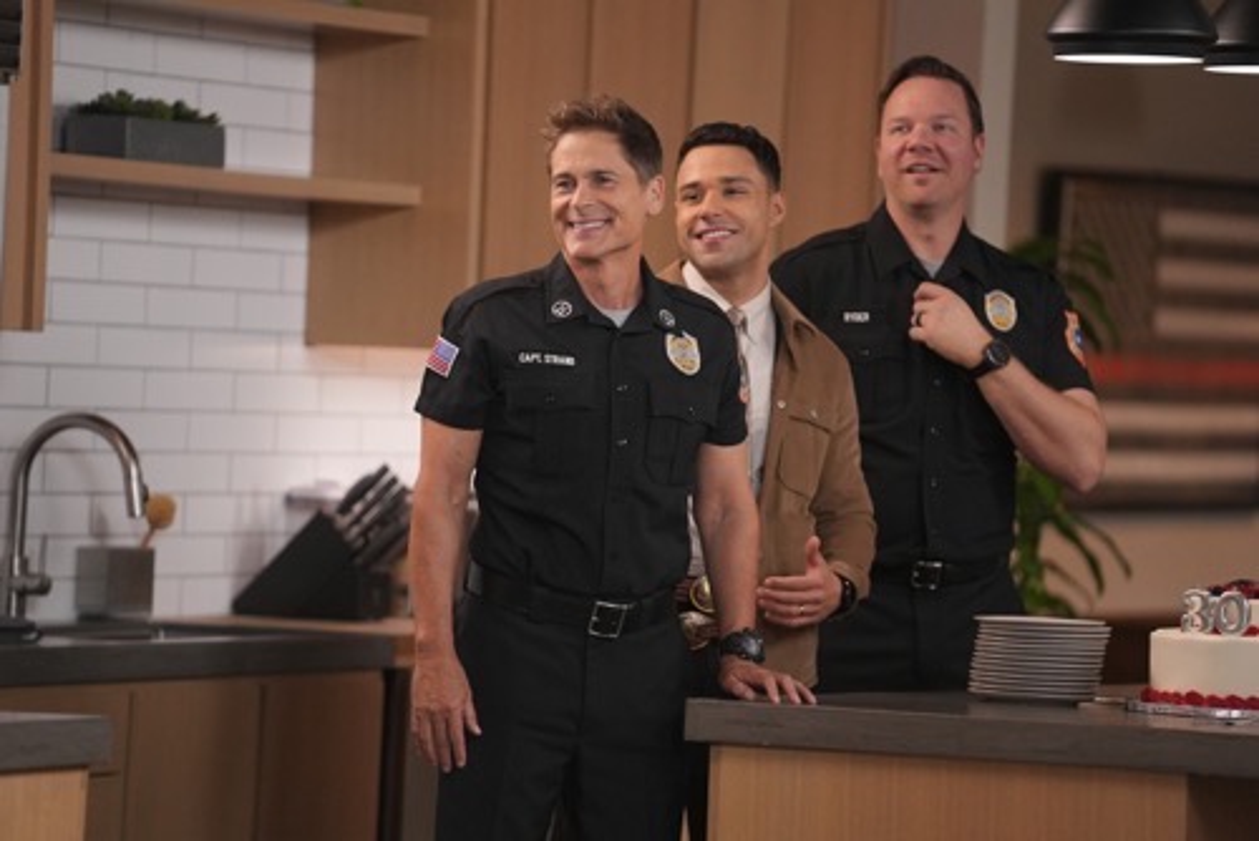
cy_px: 420
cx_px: 630
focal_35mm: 200
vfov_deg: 6.9
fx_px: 6998
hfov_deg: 10.3
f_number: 2.8
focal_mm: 200
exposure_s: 1/400
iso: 4000
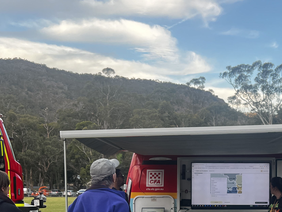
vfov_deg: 22.4
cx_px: 261
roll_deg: -0.1
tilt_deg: -4.7
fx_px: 513
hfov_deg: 29.3
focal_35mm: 63
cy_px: 210
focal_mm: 5.7
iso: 50
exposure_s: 1/309
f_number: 1.5
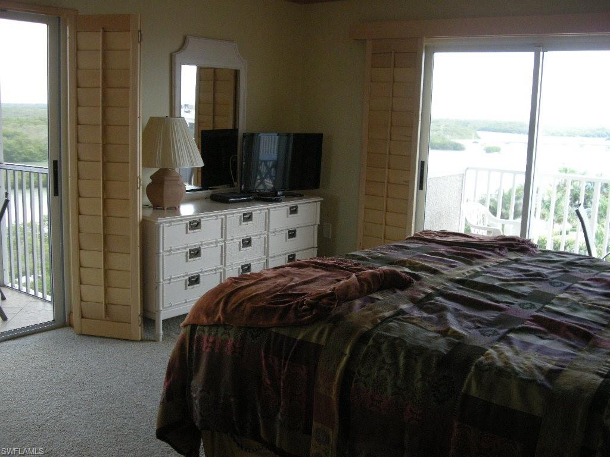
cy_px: 228
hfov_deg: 50.1
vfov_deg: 38.7
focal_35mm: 37
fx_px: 652
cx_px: 305
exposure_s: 1/141
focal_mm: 7.9
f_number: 2.8
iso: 373
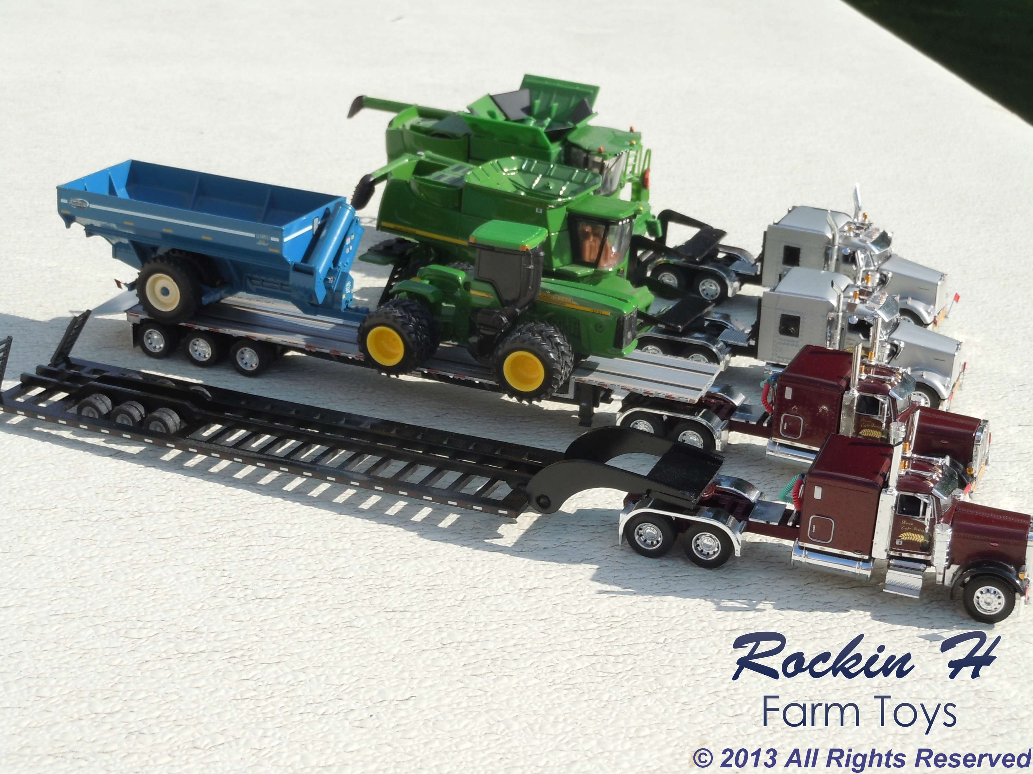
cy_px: 387
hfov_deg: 30.7
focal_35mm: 63
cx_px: 516
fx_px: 1880
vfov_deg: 23.3
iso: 100
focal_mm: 11.2
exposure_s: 1/400
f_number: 5
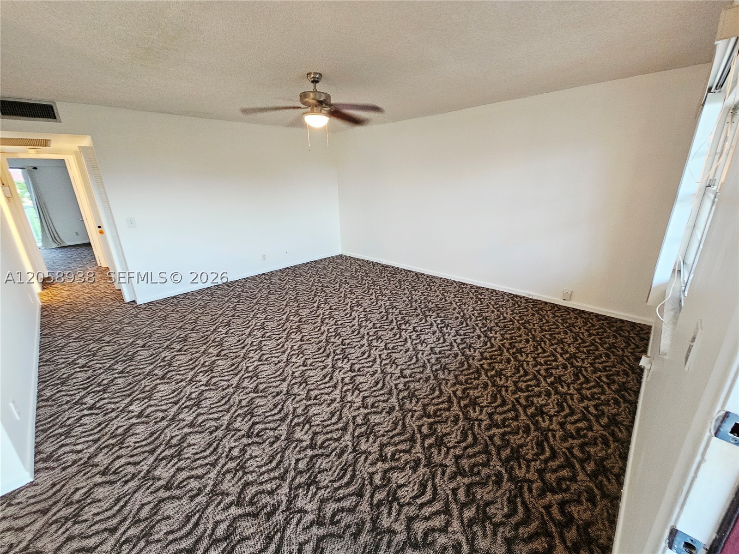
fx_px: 278
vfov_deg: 89.9
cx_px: 370
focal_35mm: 13
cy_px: 277
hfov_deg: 106.2
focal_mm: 2.2
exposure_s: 1/30
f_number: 2.2
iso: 500
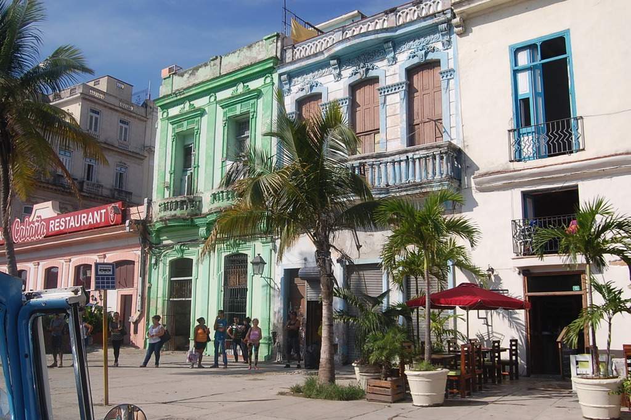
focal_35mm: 33
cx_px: 316
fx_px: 578
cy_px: 210
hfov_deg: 57.3
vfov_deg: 39.9
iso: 200
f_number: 10
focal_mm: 22
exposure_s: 1/400
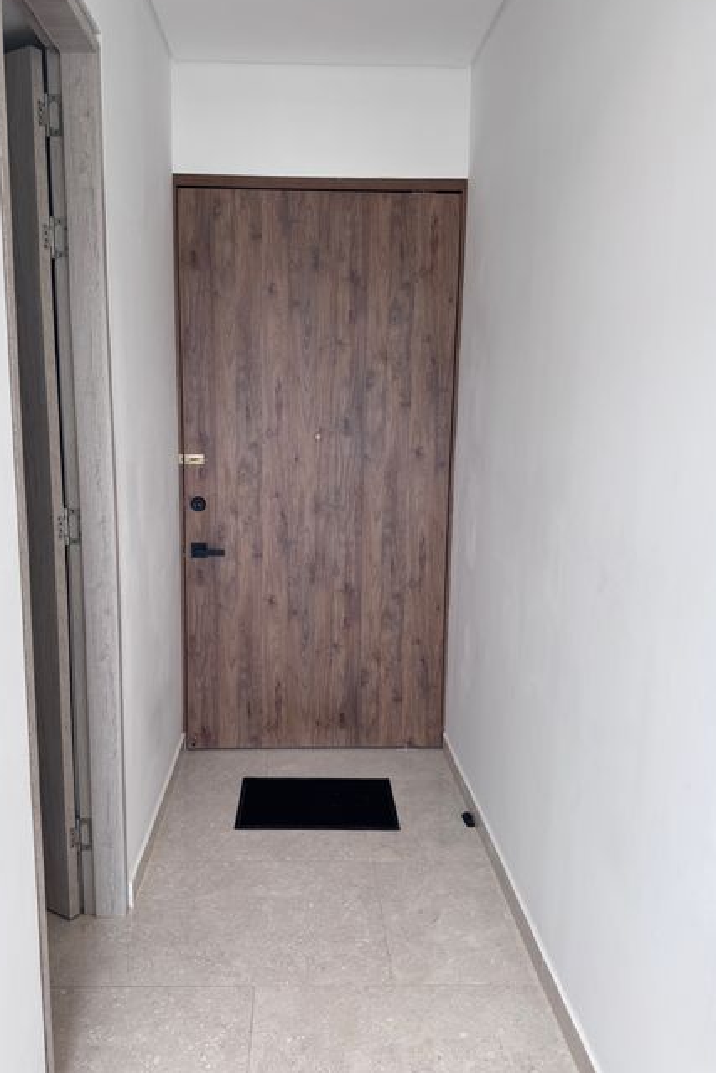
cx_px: 319
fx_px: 775
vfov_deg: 69.4
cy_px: 534
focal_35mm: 26
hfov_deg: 49.5
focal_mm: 6.76
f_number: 1.78
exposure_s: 1/151
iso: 64
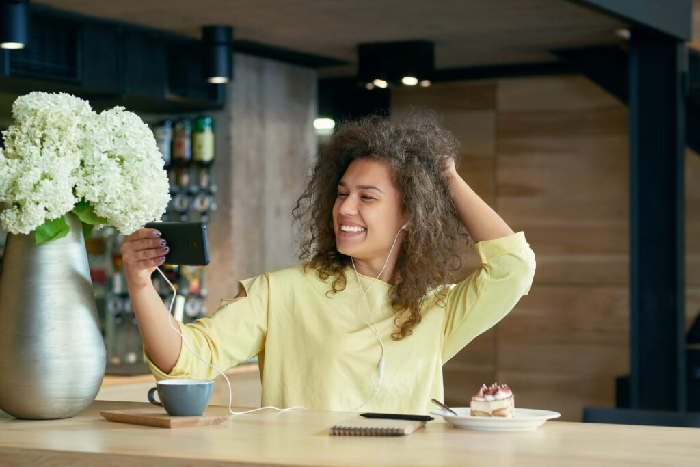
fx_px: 1653
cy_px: 234
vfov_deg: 16.1
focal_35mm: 85
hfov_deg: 23.9
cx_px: 350
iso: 640
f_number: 4
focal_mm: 85
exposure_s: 1/250
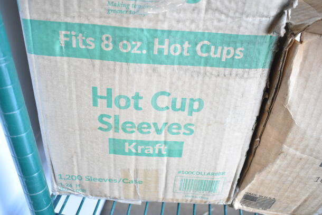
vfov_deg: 36.9
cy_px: 108
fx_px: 322
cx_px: 161
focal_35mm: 36
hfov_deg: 53.1
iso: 1600
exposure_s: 1/80
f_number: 4
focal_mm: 24
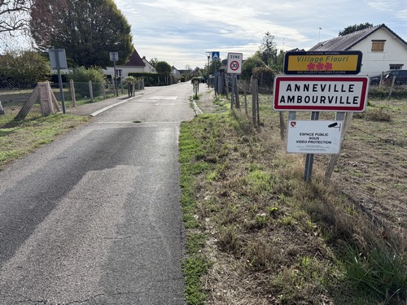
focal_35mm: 24
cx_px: 204
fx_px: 282
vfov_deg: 56.8
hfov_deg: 71.6
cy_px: 152
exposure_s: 1/3953
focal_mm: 6.76
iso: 100
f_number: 1.78
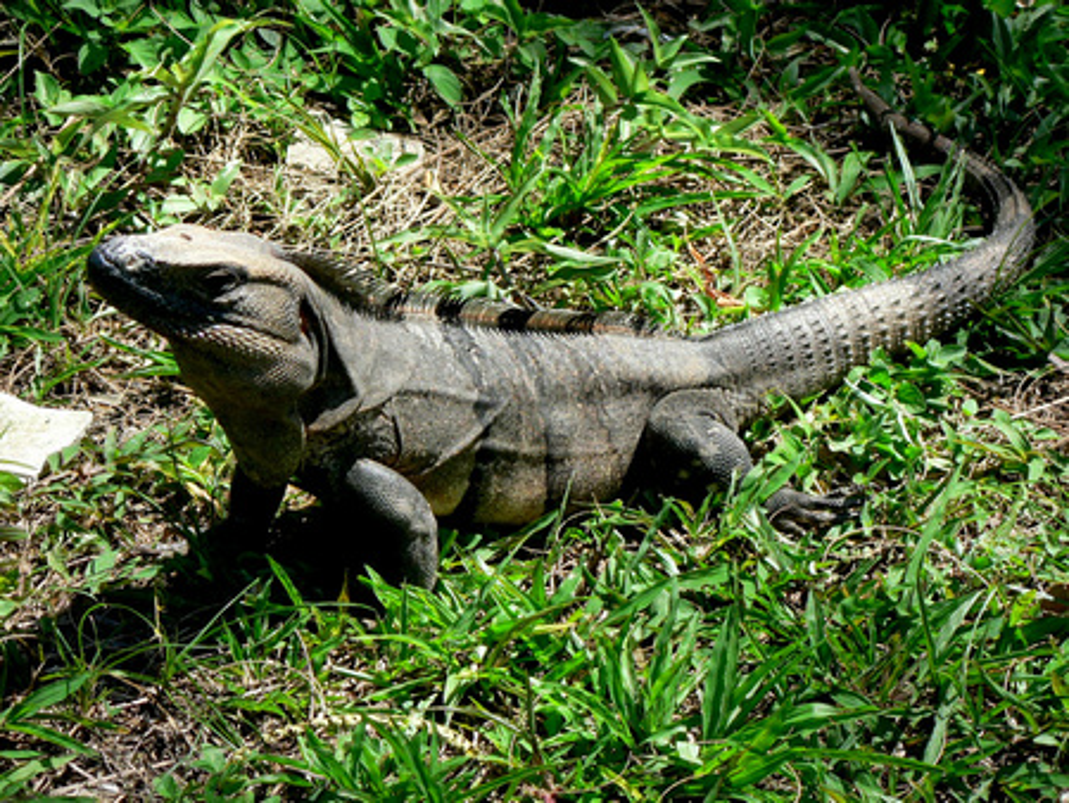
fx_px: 4542
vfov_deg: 10.1
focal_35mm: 147
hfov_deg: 13.4
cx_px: 534
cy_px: 402
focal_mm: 24.6
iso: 80
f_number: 3.2
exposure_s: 1/250
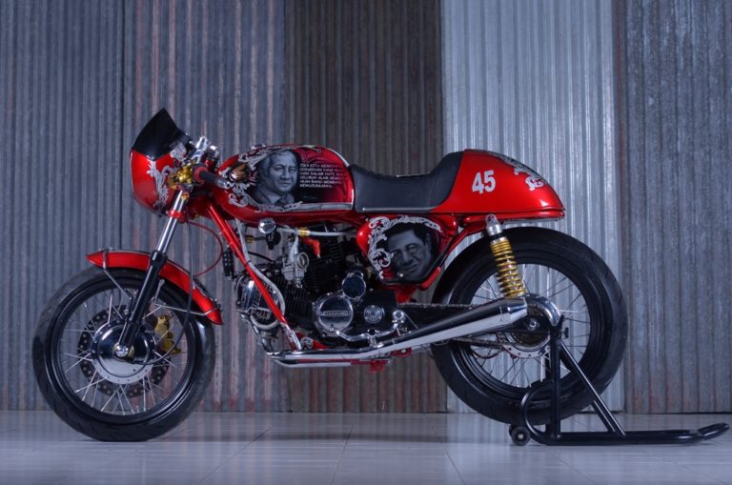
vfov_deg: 10.7
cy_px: 242
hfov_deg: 16.1
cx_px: 366
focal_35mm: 128
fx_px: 2588
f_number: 7.1
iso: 100
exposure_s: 1/100
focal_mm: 85
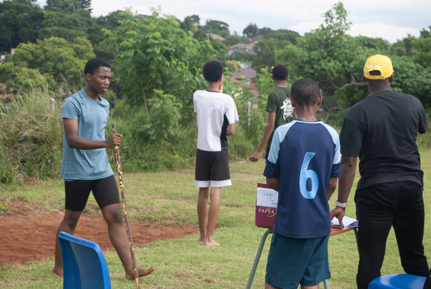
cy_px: 144
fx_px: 989
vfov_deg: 16.6
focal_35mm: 82
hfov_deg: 24.6
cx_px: 216
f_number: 6.3
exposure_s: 1/160
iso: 100
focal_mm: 55
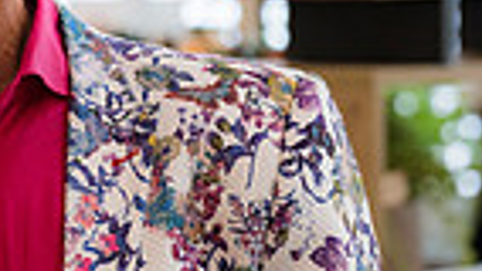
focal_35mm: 236
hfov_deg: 9.0
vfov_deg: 5.2
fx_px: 3017
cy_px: 124
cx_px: -183
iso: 320
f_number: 2.2
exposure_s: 1/160
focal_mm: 55
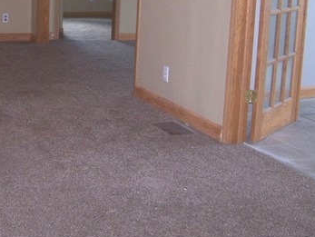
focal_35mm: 70
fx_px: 638
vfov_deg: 20.8
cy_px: 46
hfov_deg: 27.4
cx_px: 85
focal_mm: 6.3
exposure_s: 1/60
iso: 80
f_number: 2.8
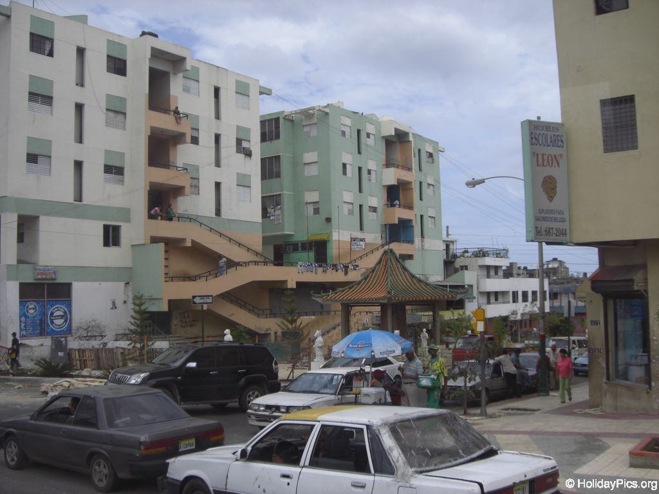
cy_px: 247
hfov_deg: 49.0
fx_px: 723
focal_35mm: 38
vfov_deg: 37.7
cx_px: 330
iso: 64
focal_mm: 6.2
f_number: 2.7
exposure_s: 1/500
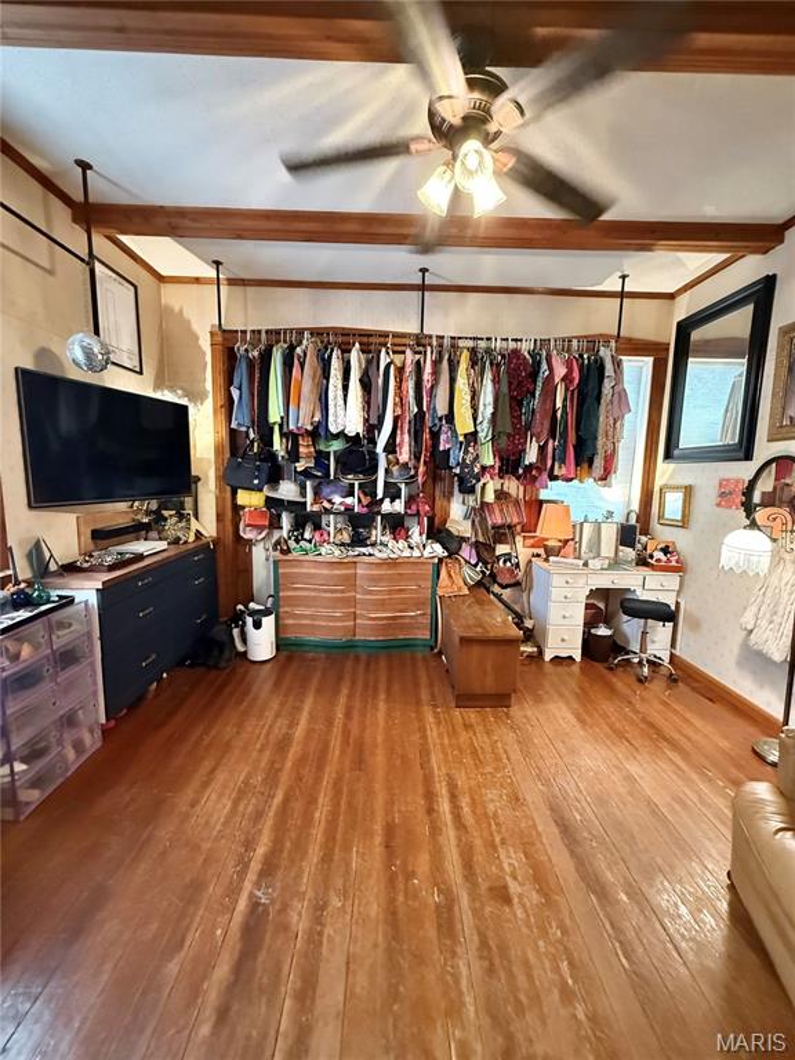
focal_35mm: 14
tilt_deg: -6.2
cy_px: 530
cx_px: 398
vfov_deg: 102.1
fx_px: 429
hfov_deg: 85.7
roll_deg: -1.9
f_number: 2.2
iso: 1000
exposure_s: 1/40
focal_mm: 2.22
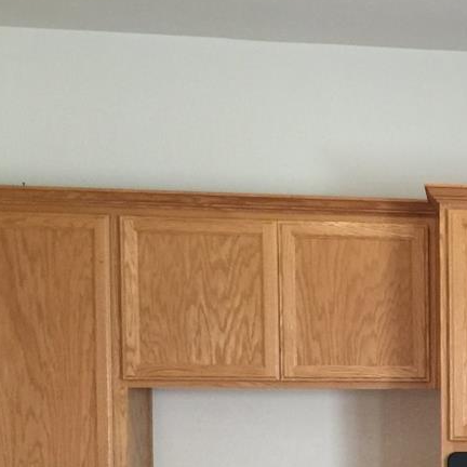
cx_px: 718
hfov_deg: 17.4
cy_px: 489
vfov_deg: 18.9
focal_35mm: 89
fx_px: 1358
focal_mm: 4.15
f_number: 2.2
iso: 32
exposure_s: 1/30
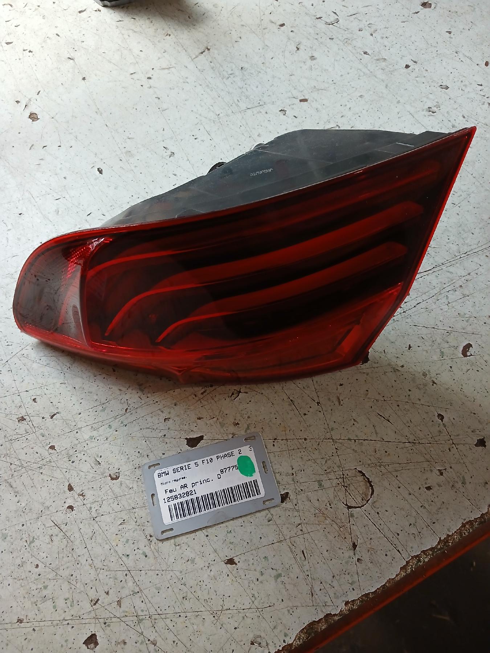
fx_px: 510
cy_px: 326
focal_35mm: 27
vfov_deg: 65.3
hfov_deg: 51.4
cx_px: 245
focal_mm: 3.98
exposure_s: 1/33.3
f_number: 1.8
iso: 250
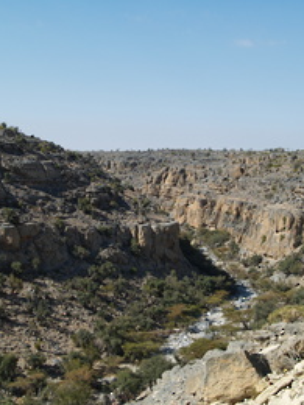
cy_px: 203
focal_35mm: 70
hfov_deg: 21.0
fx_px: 820
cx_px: 133
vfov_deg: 27.8
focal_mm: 26
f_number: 8
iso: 100
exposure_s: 1/200
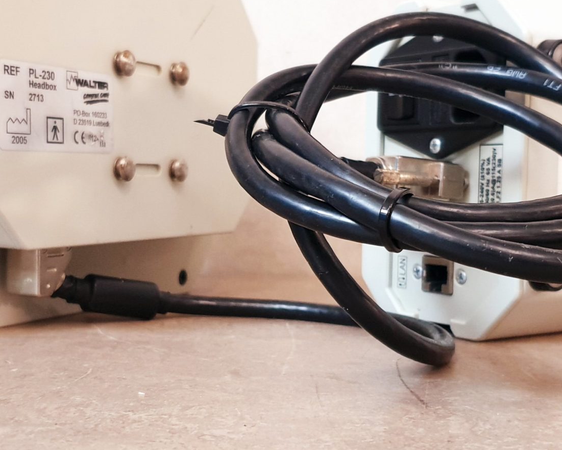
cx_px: 269
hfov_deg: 32.0
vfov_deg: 25.8
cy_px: 238
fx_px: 981
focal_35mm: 59
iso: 200
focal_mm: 4.3
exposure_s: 1/50
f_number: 1.5
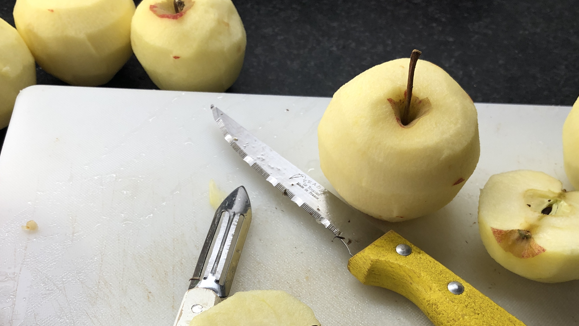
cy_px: 315
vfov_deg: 24.4
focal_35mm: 47
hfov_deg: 43.7
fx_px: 722
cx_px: 295
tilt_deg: -53.6
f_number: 1.8
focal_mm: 3.99
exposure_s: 1/100
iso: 32
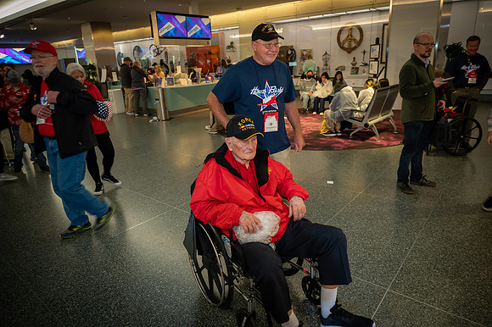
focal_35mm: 24
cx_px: 246
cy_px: 164
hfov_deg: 73.8
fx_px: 328
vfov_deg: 53.1
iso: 2800
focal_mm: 24
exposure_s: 1/50
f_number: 5.6
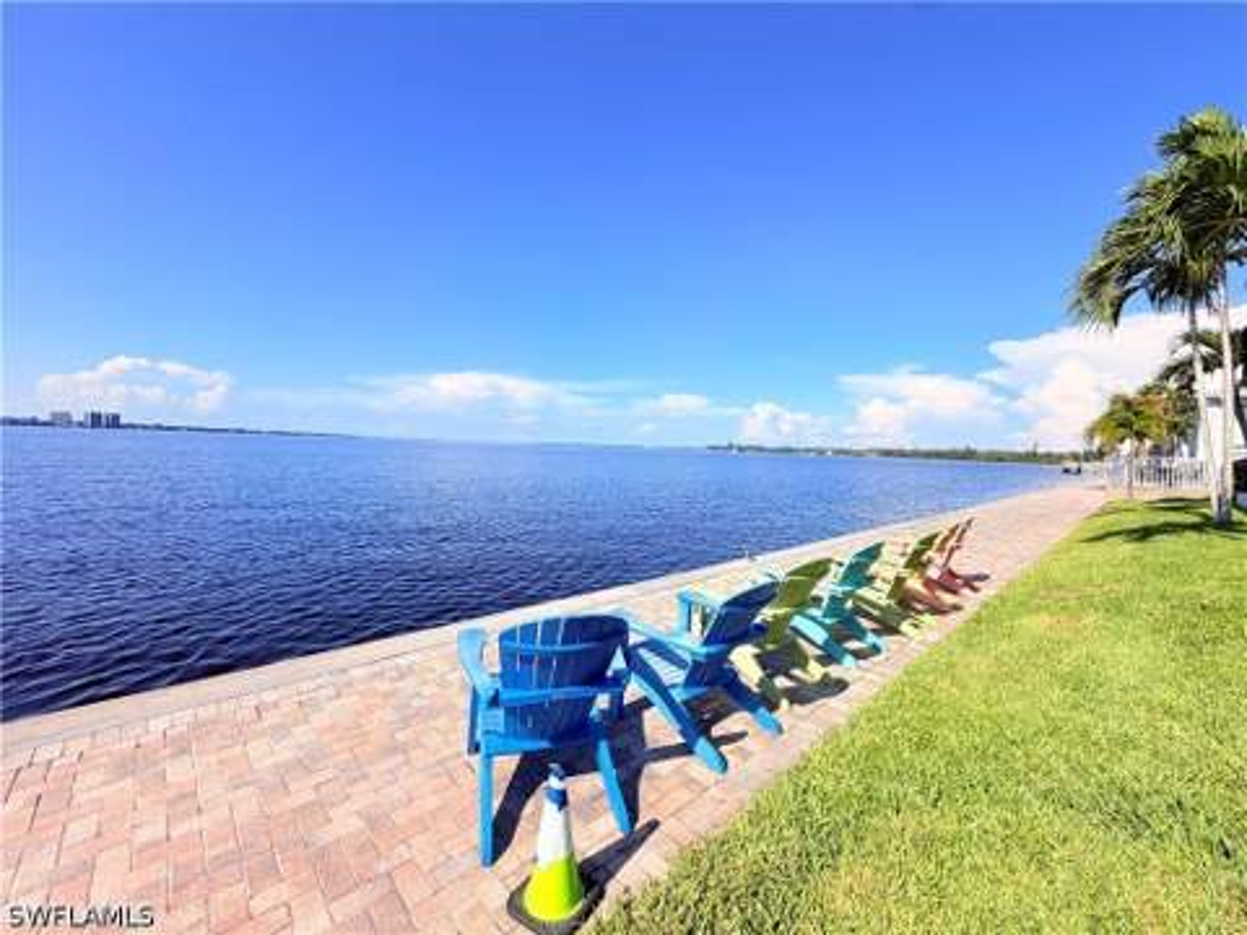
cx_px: 624
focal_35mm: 14
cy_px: 468
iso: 20
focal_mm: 2.22
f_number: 2.2
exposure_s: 1/1001
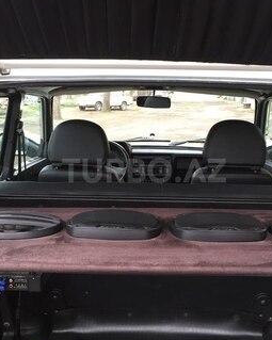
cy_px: 171
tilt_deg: -10.8
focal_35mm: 44
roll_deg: +1.1
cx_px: 144
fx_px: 443
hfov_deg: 34.1
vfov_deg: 42.0
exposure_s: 1/33
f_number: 2.2
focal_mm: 4.15
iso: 50
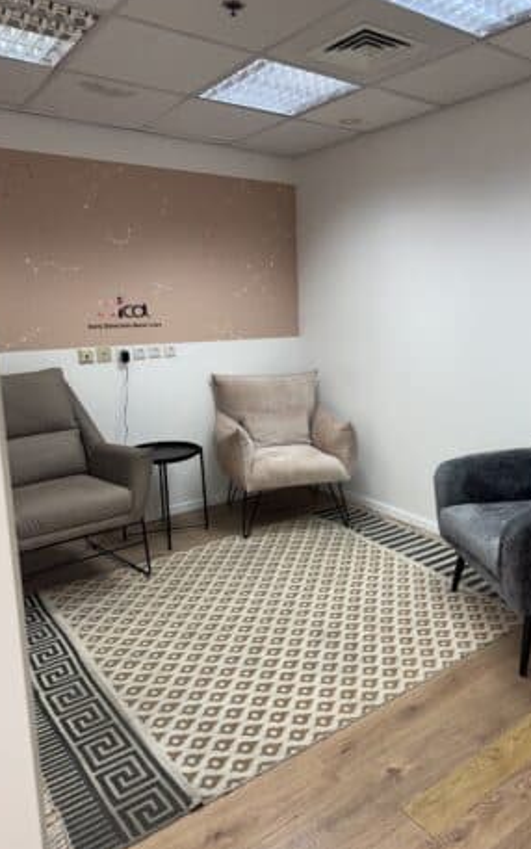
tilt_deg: -8.4
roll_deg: +2.1
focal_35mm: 26
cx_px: 304
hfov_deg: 47.5
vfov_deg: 70.4
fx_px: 601
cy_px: 419
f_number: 1.78
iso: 125
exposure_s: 1/100
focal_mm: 6.76
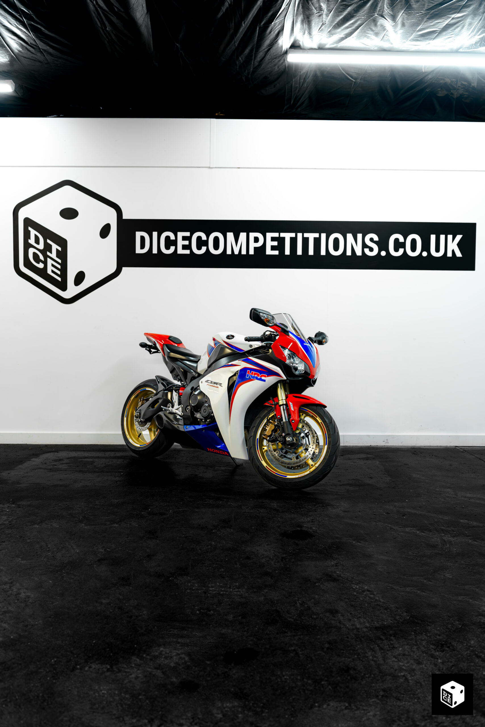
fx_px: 656
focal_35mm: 32
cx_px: 242
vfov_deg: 58.0
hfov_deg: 40.6
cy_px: 364
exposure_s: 1/15
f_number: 3.5
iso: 640
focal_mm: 32.5
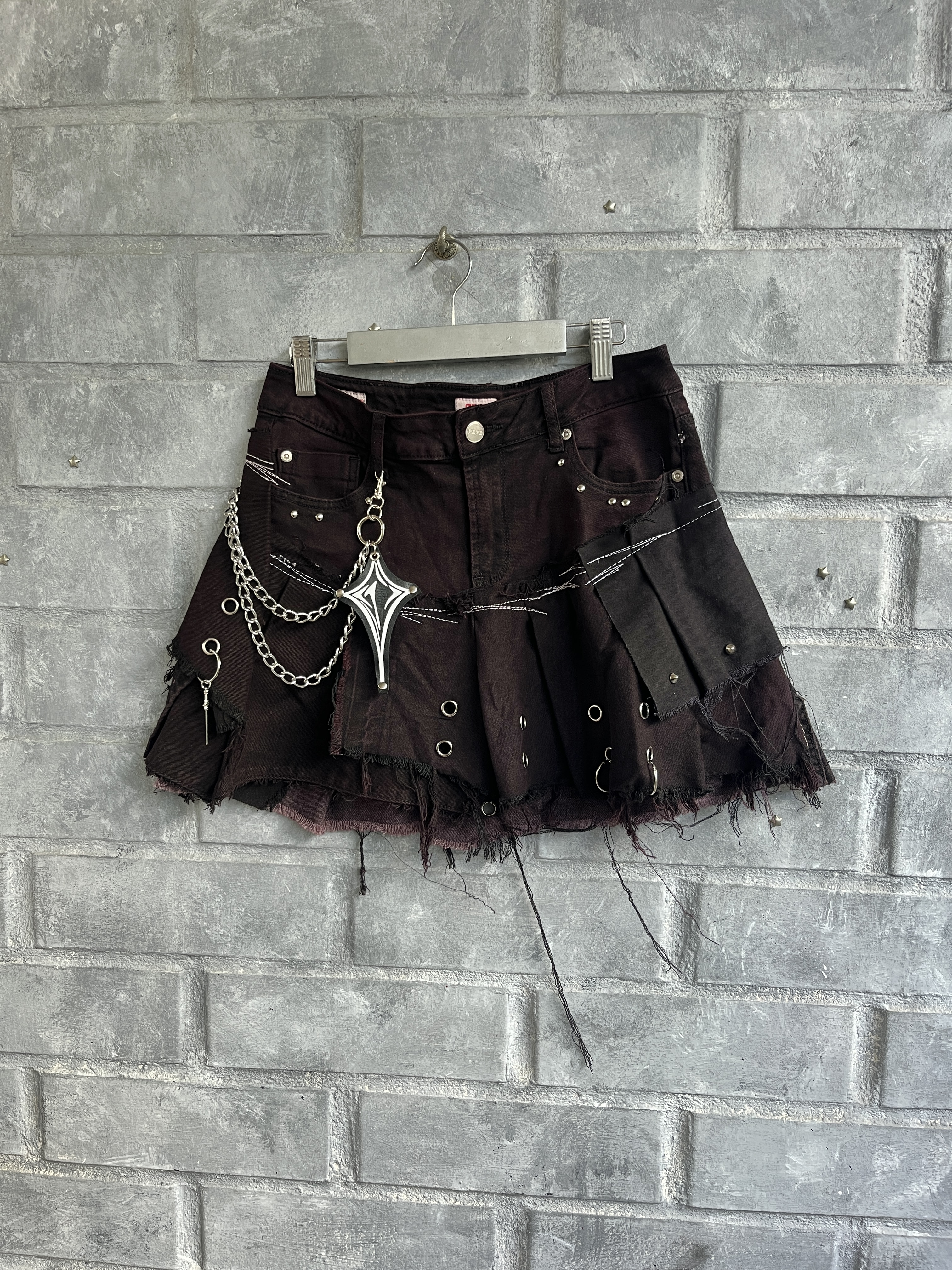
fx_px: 953
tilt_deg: -8.1
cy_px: 635
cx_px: 476
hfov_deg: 53.1
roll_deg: -0.5
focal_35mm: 26
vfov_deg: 67.3
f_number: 1.6
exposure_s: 1/76
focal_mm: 5.1
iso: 125
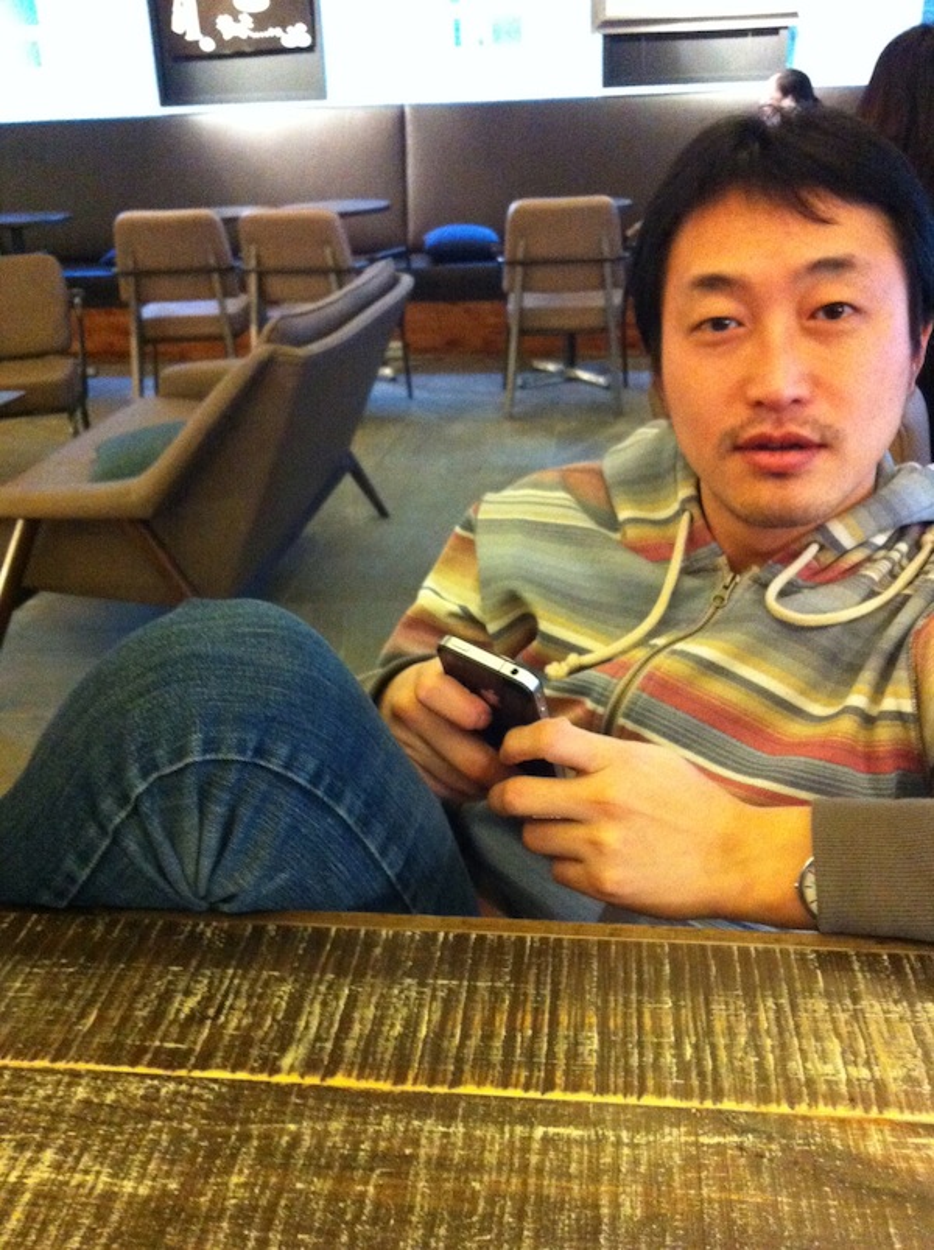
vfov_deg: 52.7
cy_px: 625
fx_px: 1262
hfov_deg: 40.6
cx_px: 467
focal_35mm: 35
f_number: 2.8
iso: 800
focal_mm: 3.85
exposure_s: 1/15
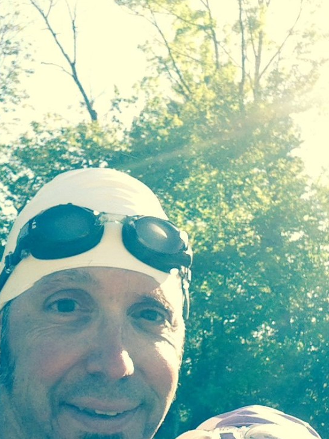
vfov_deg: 32.9
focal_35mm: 57
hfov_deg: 25.7
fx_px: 722
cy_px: 346
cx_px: 158
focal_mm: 2.18
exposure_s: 1/402
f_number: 2.4
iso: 32
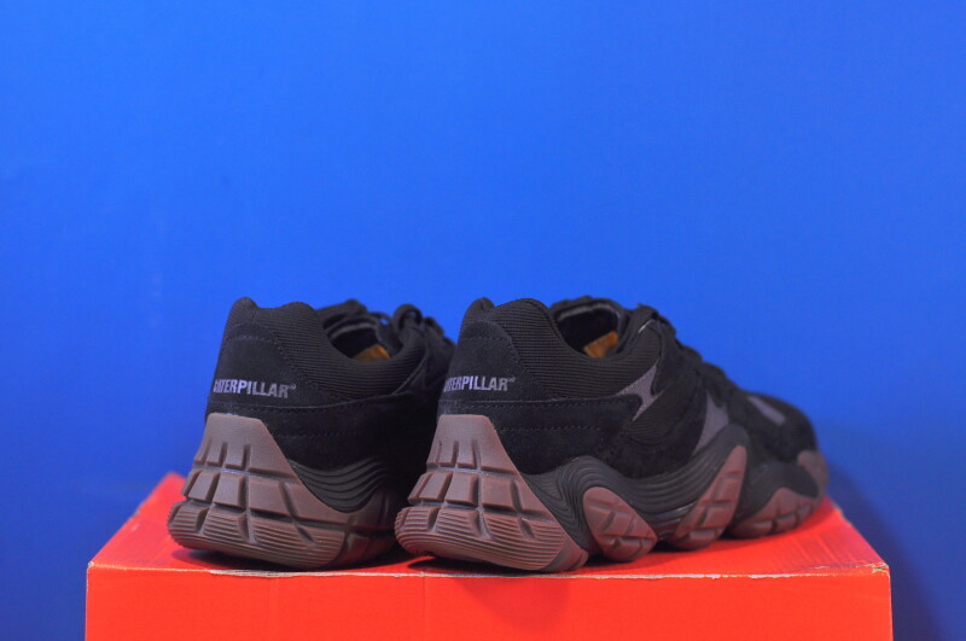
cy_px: 320
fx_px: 2010
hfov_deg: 27.0
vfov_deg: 18.1
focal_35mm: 75
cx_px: 483
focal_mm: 50
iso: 250
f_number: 2.8
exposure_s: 1/320
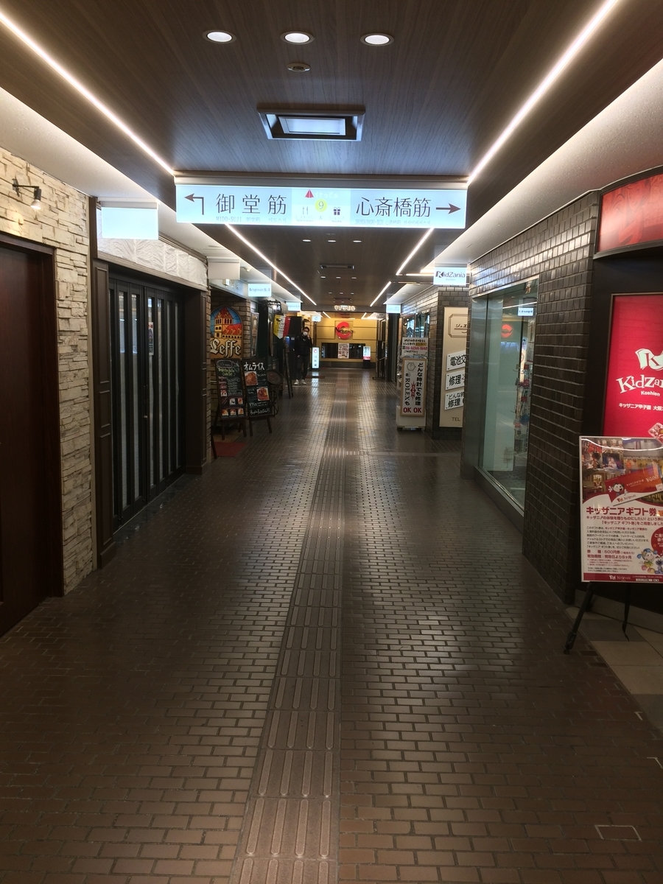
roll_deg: +1.1
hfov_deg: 48.2
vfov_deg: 61.7
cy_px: 442
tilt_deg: -8.9
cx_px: 332
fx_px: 741
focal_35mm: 29
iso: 40
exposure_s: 1/40
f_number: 2.2
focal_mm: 4.15
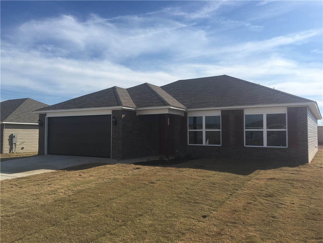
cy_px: 122
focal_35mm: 29
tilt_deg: +0.9
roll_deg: -0.5
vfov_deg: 48.2
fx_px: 271
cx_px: 162
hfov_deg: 61.7
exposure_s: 1/2404
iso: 25
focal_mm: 4.15
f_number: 2.2
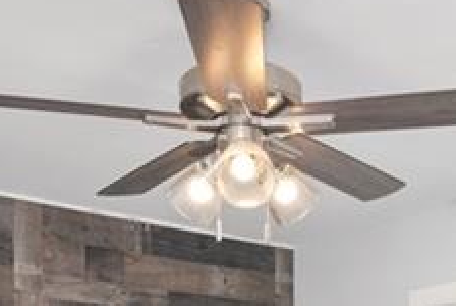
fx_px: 926
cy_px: 505
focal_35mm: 73
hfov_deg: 27.2
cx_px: 354
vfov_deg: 16.5
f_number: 7.1
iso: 320
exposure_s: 1/5
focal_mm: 16
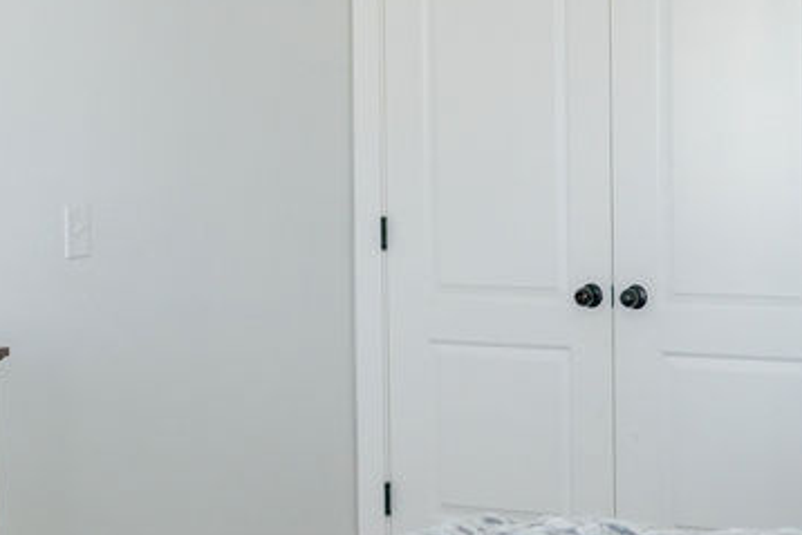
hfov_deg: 20.2
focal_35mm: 100
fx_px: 2229
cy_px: 198
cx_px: 638
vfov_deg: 13.7
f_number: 2.5
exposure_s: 1/200
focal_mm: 35
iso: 640
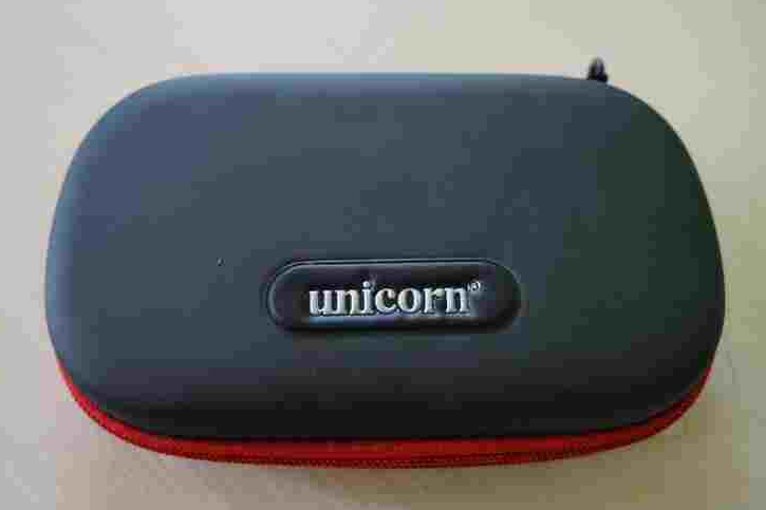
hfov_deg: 65.5
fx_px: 596
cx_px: 369
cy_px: 260
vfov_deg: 46.4
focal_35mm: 28
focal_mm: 18
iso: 2000
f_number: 4
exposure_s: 1/60
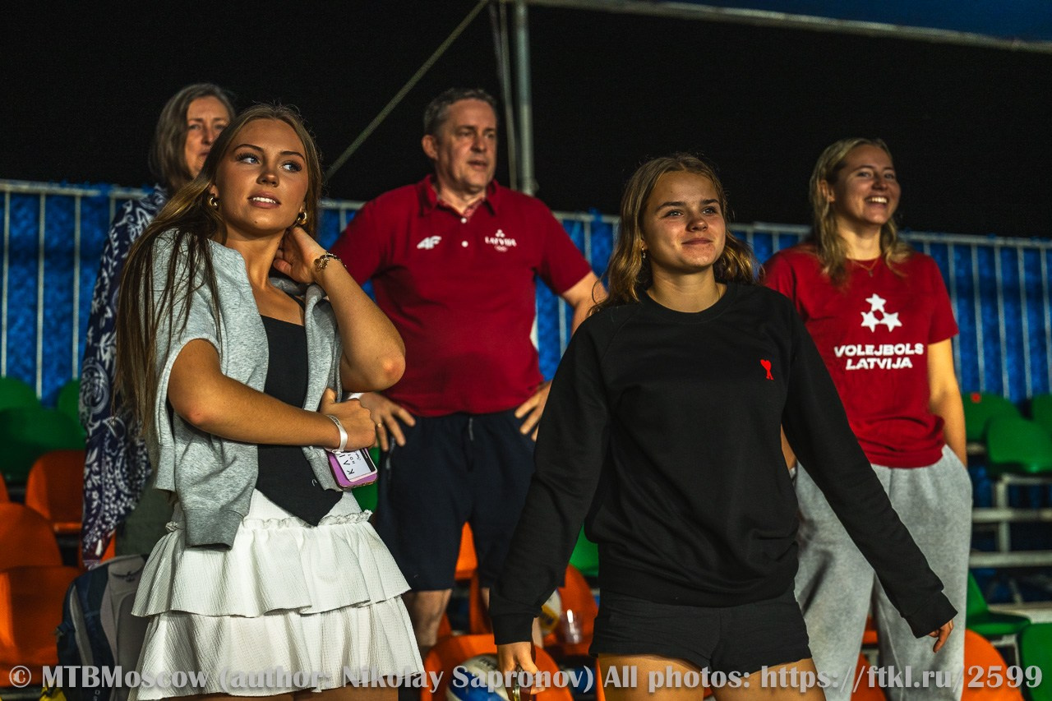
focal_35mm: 70
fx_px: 2045
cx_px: 526
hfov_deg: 28.8
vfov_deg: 19.5
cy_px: 350
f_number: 3.5
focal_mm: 70
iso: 1250
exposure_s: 1/500
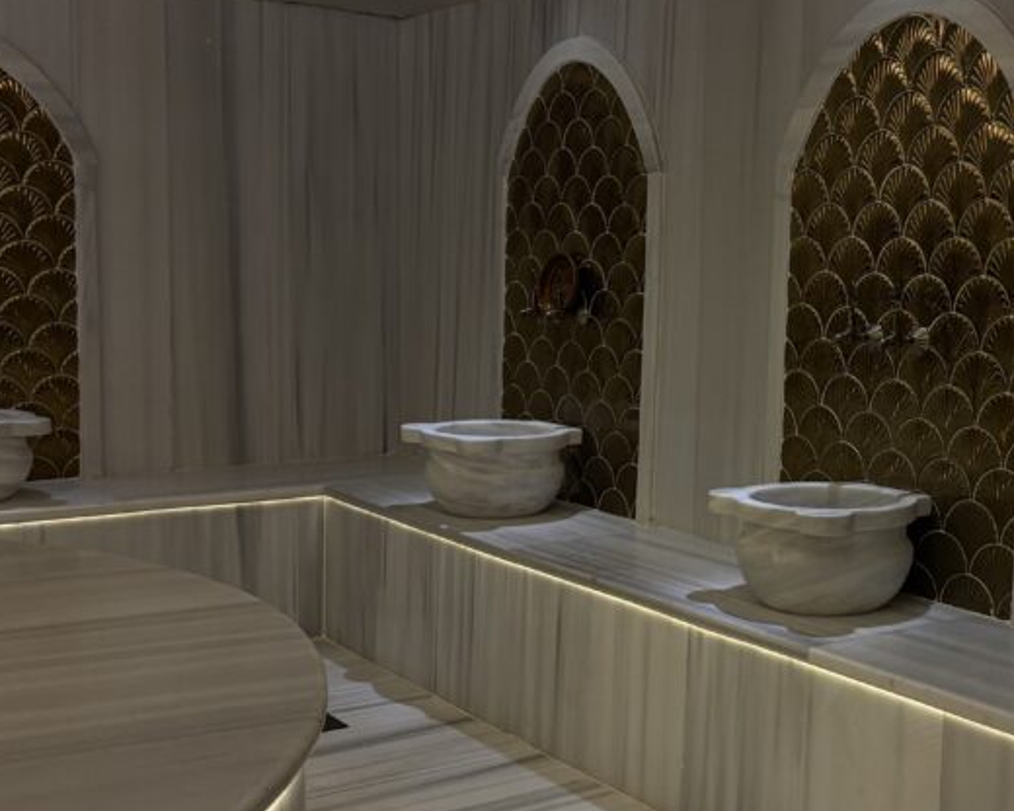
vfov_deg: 30.3
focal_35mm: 50
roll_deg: -1.5
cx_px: 800
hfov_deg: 36.2
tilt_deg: -4.2
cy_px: 394
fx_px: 1501
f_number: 1.6
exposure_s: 1/50
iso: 125
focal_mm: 5.96
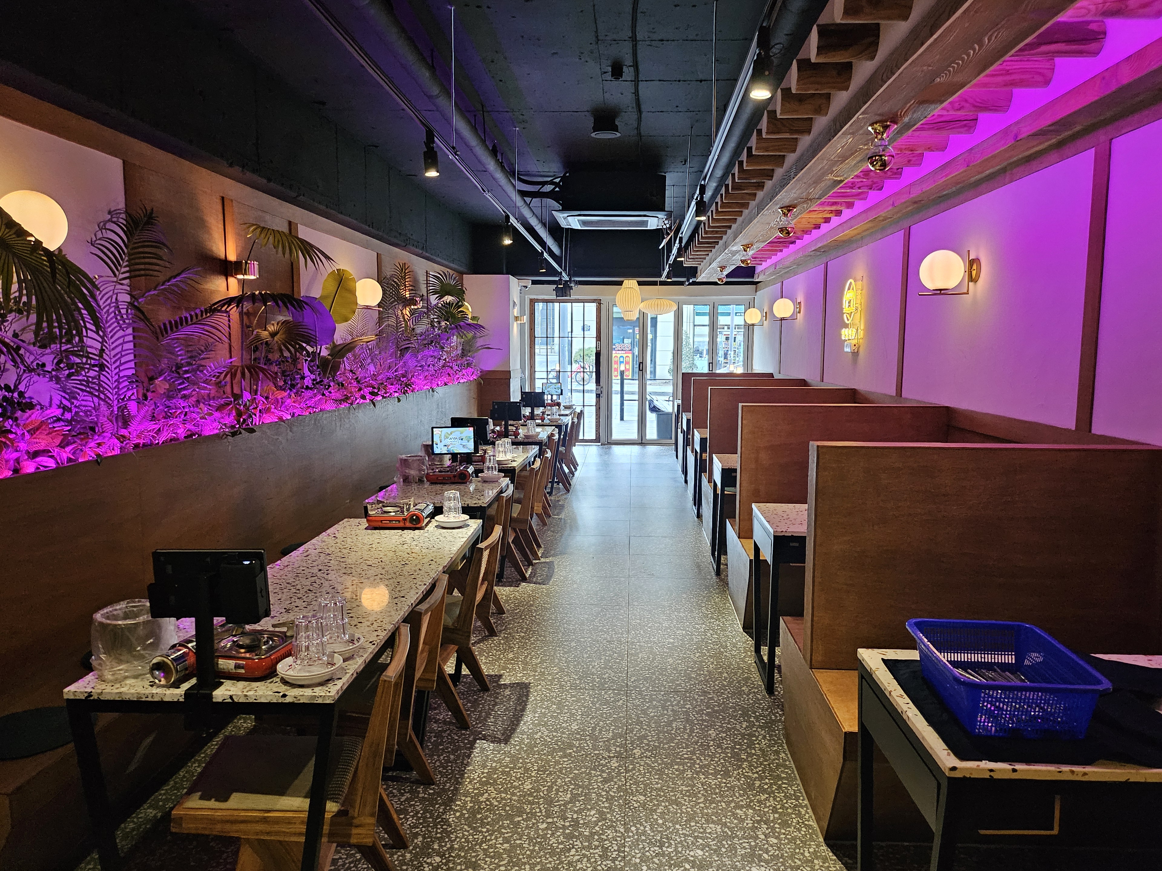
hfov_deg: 69.4
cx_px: 596
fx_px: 839
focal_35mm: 25
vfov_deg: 54.9
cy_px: 442
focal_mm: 5
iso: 1000
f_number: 1.8
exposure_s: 1/120
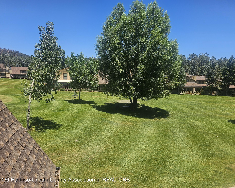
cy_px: 94
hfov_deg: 70.3
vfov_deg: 58.8
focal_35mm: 24
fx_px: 167
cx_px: 119
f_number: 1.7
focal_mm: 6.3
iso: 10
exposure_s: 1/724
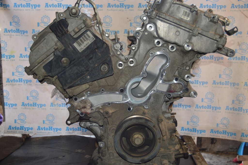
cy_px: 82
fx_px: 320
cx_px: 124
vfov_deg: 28.9
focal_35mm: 46
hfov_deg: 42.4
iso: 450
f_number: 4.2
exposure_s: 1/60
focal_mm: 31
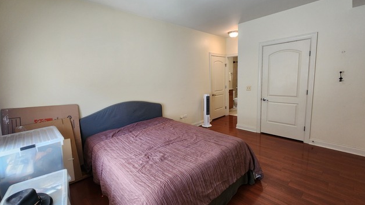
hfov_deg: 103.0
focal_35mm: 15
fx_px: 145
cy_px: 103
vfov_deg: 70.5
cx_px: 185
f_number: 2.2
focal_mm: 2.2
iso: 160
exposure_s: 1/60
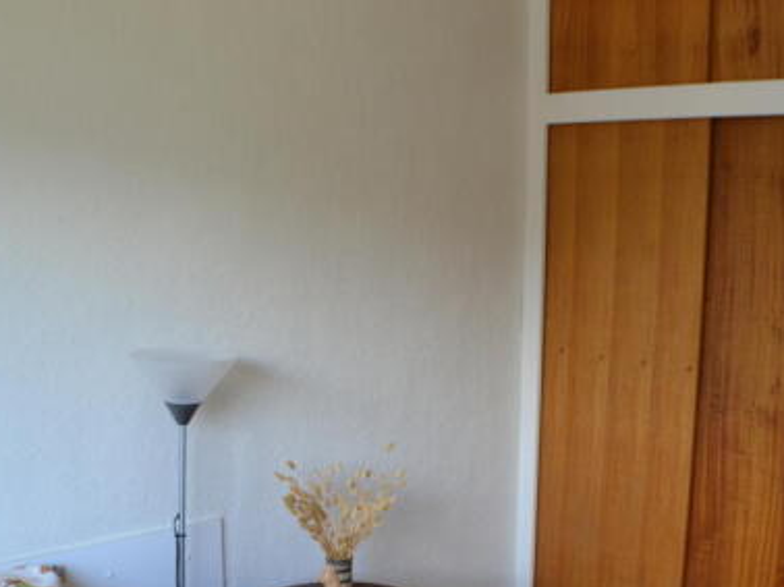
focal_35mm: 60
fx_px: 1358
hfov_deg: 32.2
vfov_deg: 24.2
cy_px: 432
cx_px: 389
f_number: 4.5
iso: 400
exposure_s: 1/80
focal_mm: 24
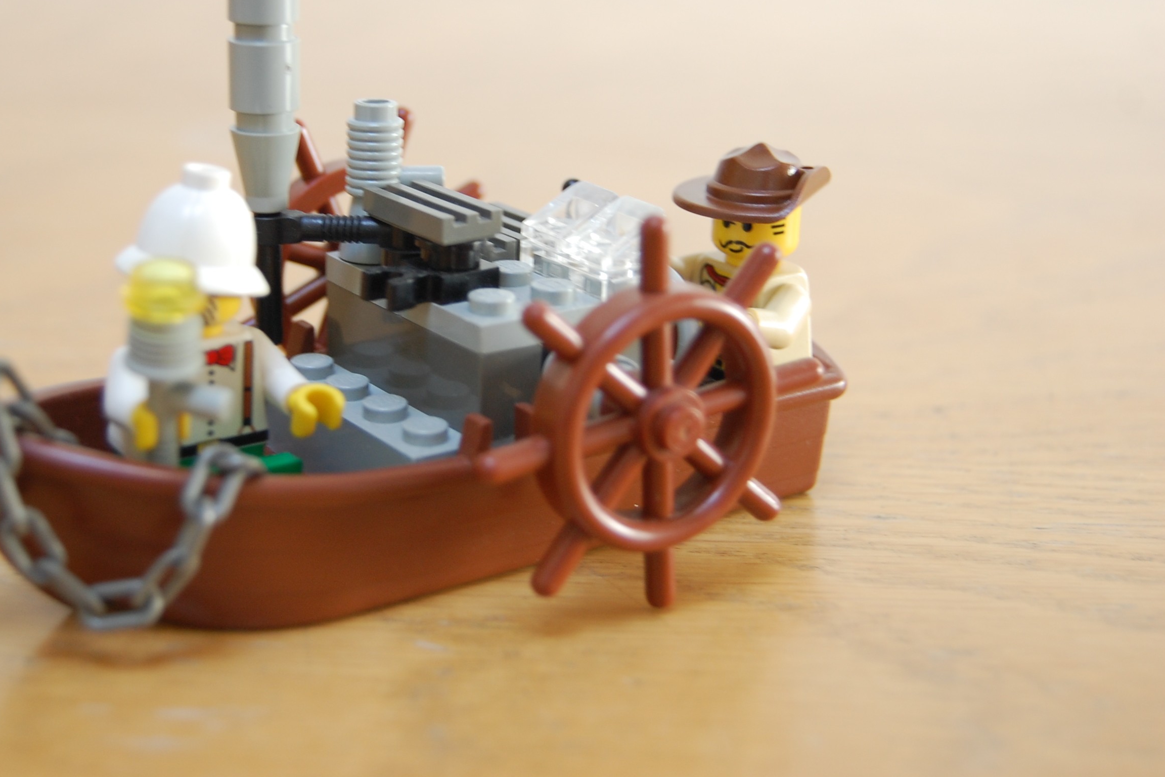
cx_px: 418
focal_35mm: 61
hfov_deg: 32.9
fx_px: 1963
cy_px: 276
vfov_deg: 22.3
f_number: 4.5
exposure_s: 1/60
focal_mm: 31
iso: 400
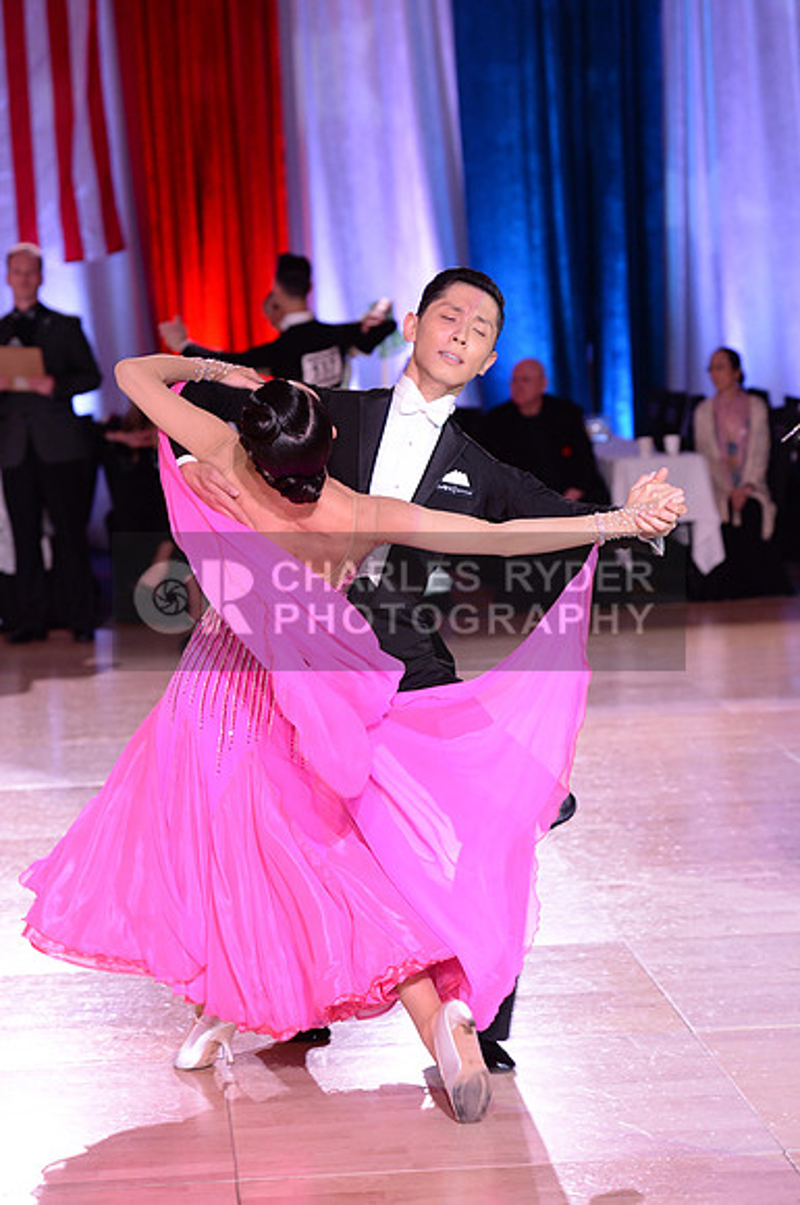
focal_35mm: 100
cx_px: 400
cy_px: 602
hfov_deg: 13.6
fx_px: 3343
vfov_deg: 20.4
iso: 2000
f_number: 4.5
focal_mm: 100
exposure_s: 1/250
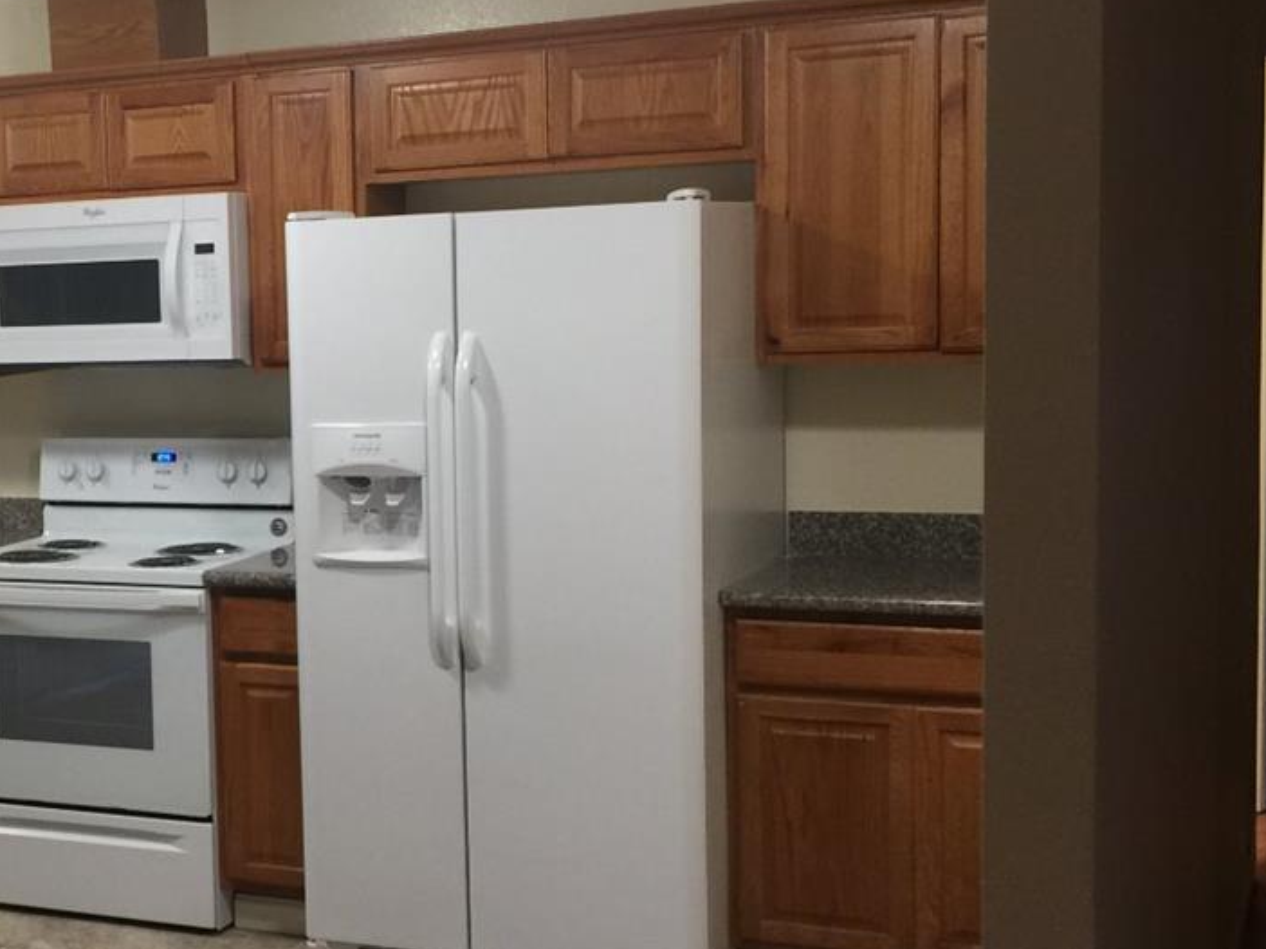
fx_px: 2267
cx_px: -9
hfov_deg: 29.1
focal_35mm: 62
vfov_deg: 23.6
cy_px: 532
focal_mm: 4.15
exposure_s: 1/15
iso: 40
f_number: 2.2
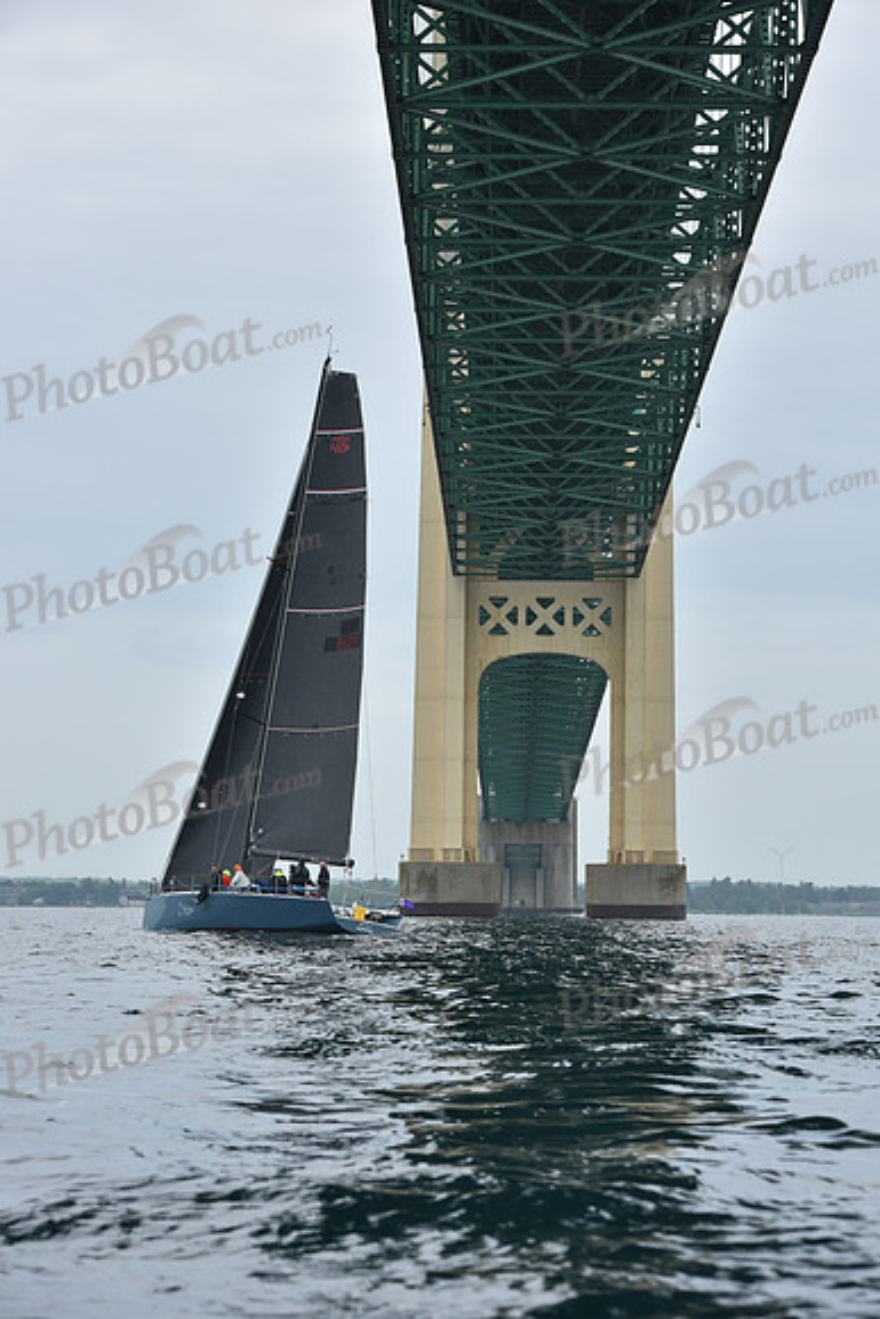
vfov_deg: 20.4
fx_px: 3664
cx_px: 440
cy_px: 660
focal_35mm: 100
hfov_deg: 13.7
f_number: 7.1
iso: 250
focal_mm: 100
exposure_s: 1/800
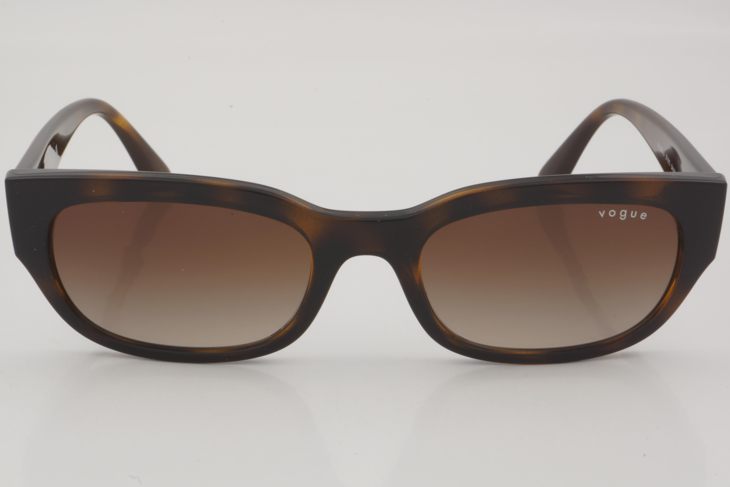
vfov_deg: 16.6
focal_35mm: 82
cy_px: 244
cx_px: 365
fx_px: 1673
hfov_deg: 24.6
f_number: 32
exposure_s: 1/3
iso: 100
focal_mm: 55
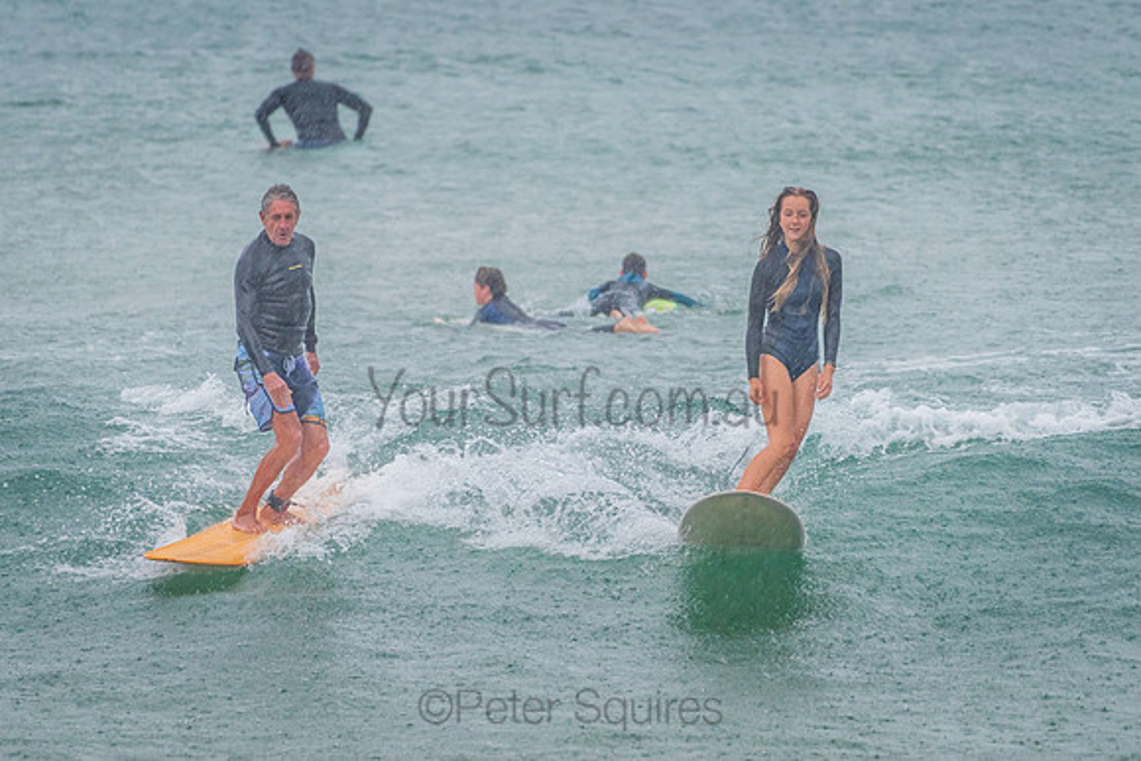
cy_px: 423
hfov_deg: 3.4
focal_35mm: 608
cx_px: 559
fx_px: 19273
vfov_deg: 2.3
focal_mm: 500
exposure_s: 1/320
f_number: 5.6
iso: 720
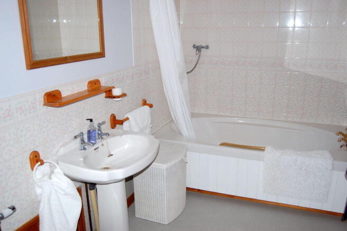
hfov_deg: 62.0
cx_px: 174
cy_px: 116
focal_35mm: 30
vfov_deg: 43.5
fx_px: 289
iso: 200
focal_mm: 20
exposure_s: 1/60
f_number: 3.8
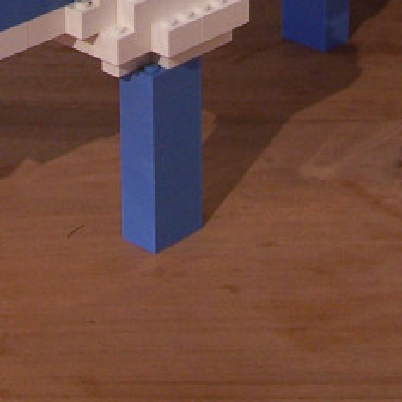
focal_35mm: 147
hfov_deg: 11.9
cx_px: 167
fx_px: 1931
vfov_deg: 10.9
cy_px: -369
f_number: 2.8
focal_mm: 6.3
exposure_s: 1/2
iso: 80
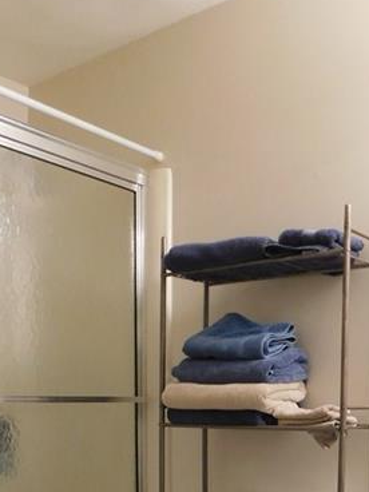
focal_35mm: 48
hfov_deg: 29.8
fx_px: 682
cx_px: 278
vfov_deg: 36.9
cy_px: 451
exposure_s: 1/30
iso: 320
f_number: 3
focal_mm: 4
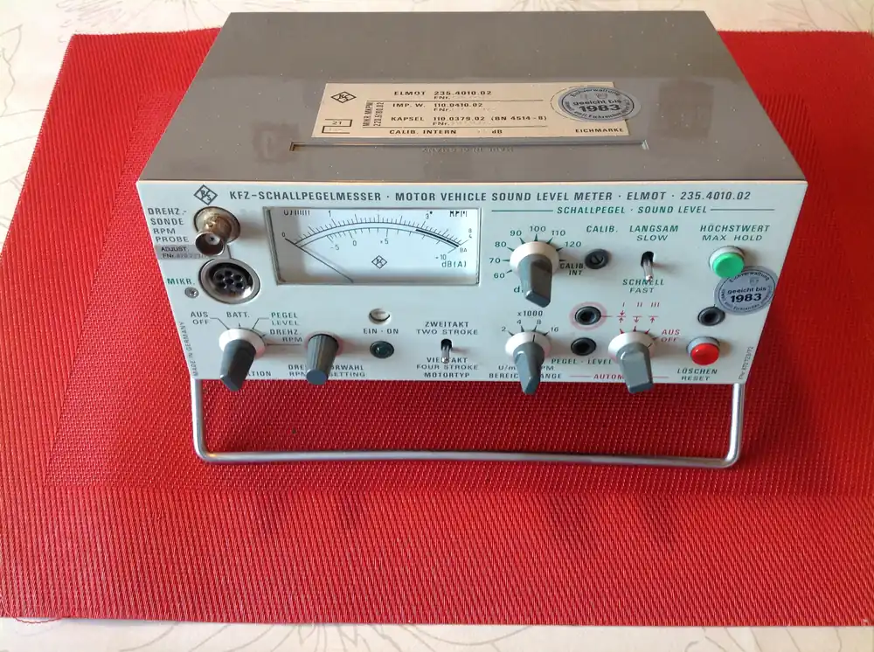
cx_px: 437
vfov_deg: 40.6
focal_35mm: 35
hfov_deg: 52.7
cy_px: 326
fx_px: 882
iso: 64
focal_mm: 4.28
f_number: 2.4
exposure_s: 1/40
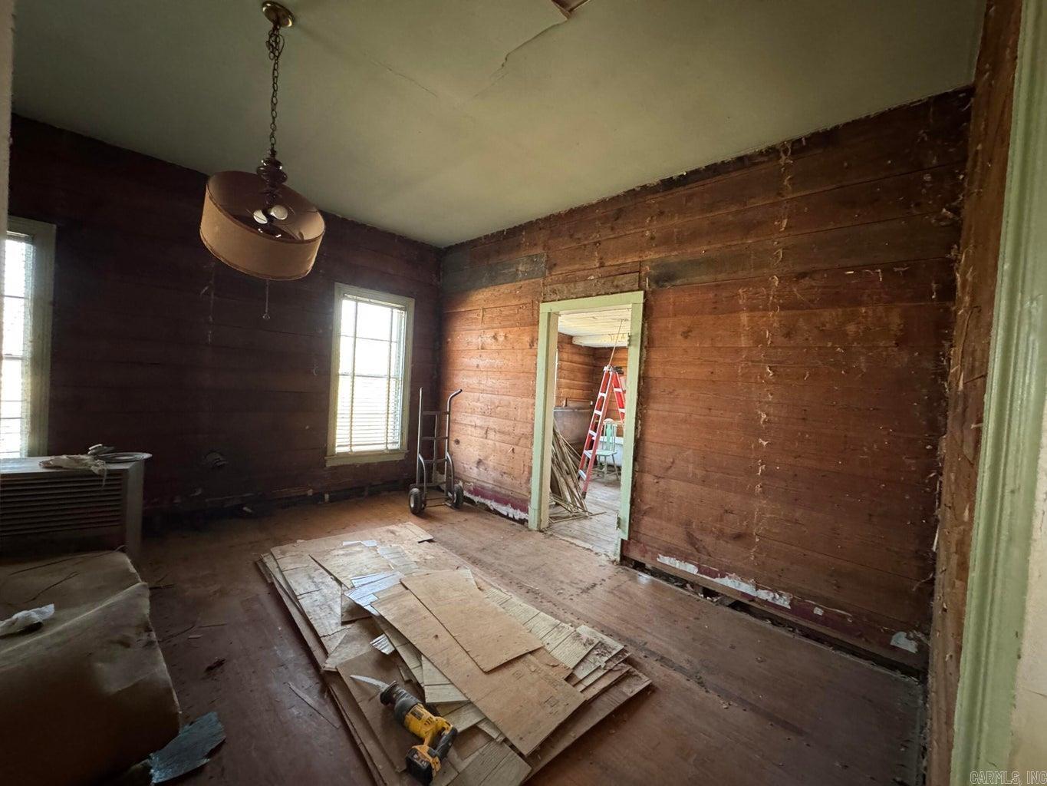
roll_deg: -3.5
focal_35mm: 14
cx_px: 524
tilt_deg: -2.2
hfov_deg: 102.1
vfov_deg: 85.7
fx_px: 423
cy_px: 393
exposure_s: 1/60
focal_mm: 2.22
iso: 800
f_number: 2.2
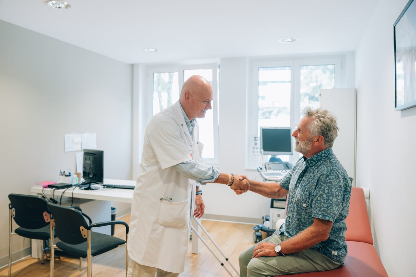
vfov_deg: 46.4
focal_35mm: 28
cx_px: 208
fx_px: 323
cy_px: 138
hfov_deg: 65.5
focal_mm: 28
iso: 400
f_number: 2.5
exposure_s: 1/160
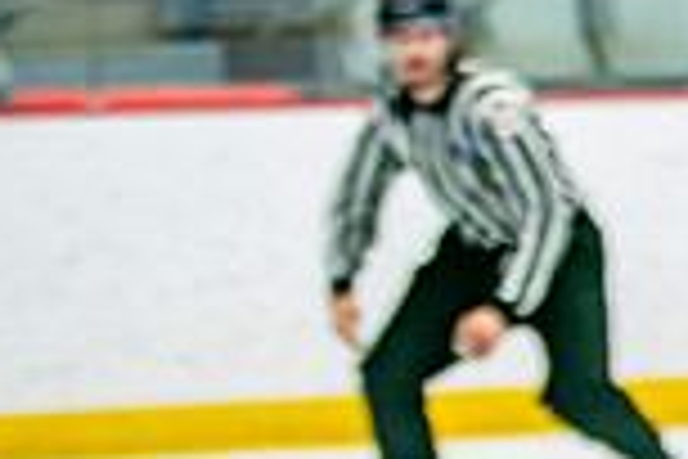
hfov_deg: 4.5
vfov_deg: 3.0
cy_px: 636
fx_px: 8618
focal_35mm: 451
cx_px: 1440
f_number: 2.8
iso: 500
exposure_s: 1/640
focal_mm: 95
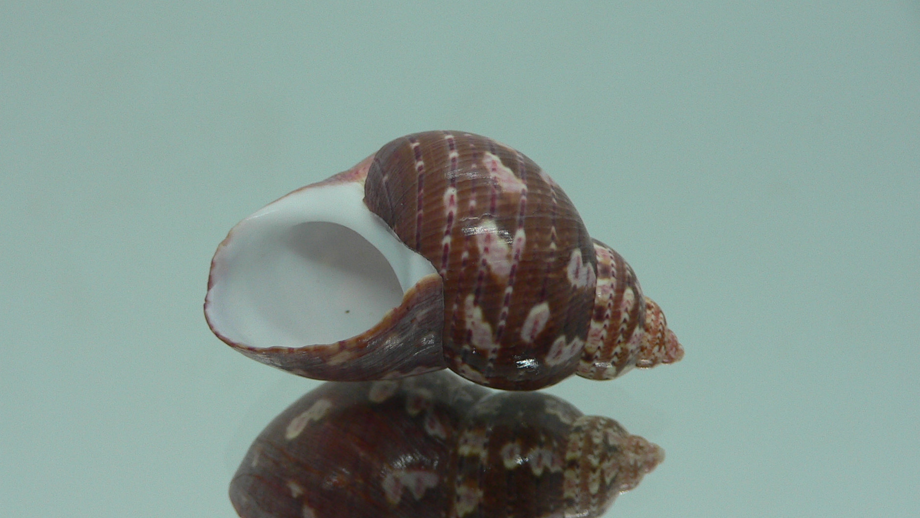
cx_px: 428
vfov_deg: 29.0
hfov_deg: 49.4
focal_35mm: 41
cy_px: 297
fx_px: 1000
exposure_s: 1/60
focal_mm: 4.6
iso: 80
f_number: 2.8
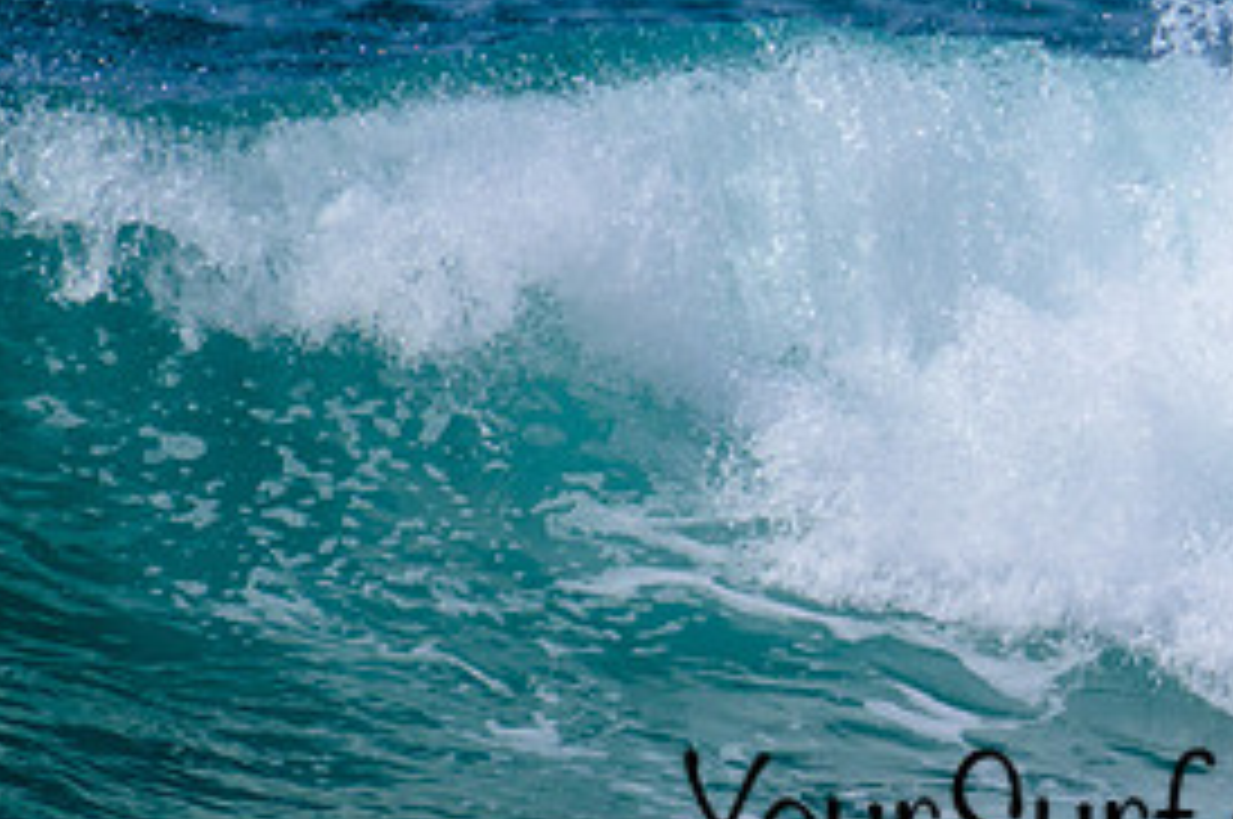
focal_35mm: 2319
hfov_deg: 0.9
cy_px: 530
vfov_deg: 0.6
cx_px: 1376
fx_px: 79330
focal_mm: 800
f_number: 11
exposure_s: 1/2000
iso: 400
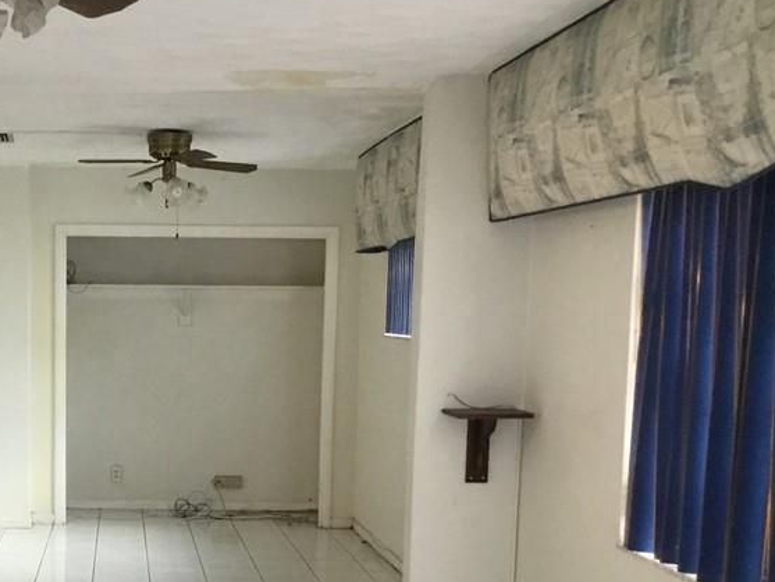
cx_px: 70
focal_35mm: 57
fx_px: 1276
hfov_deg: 32.0
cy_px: 472
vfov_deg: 25.2
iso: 100
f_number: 2.4
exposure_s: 1/30
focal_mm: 3.3
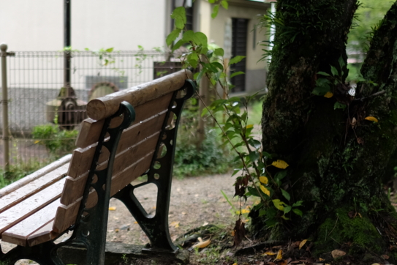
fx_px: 728
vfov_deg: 20.6
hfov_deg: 29.8
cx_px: 78
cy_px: 162
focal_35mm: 66
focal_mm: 23
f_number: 1.4
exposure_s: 1/2000
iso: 200
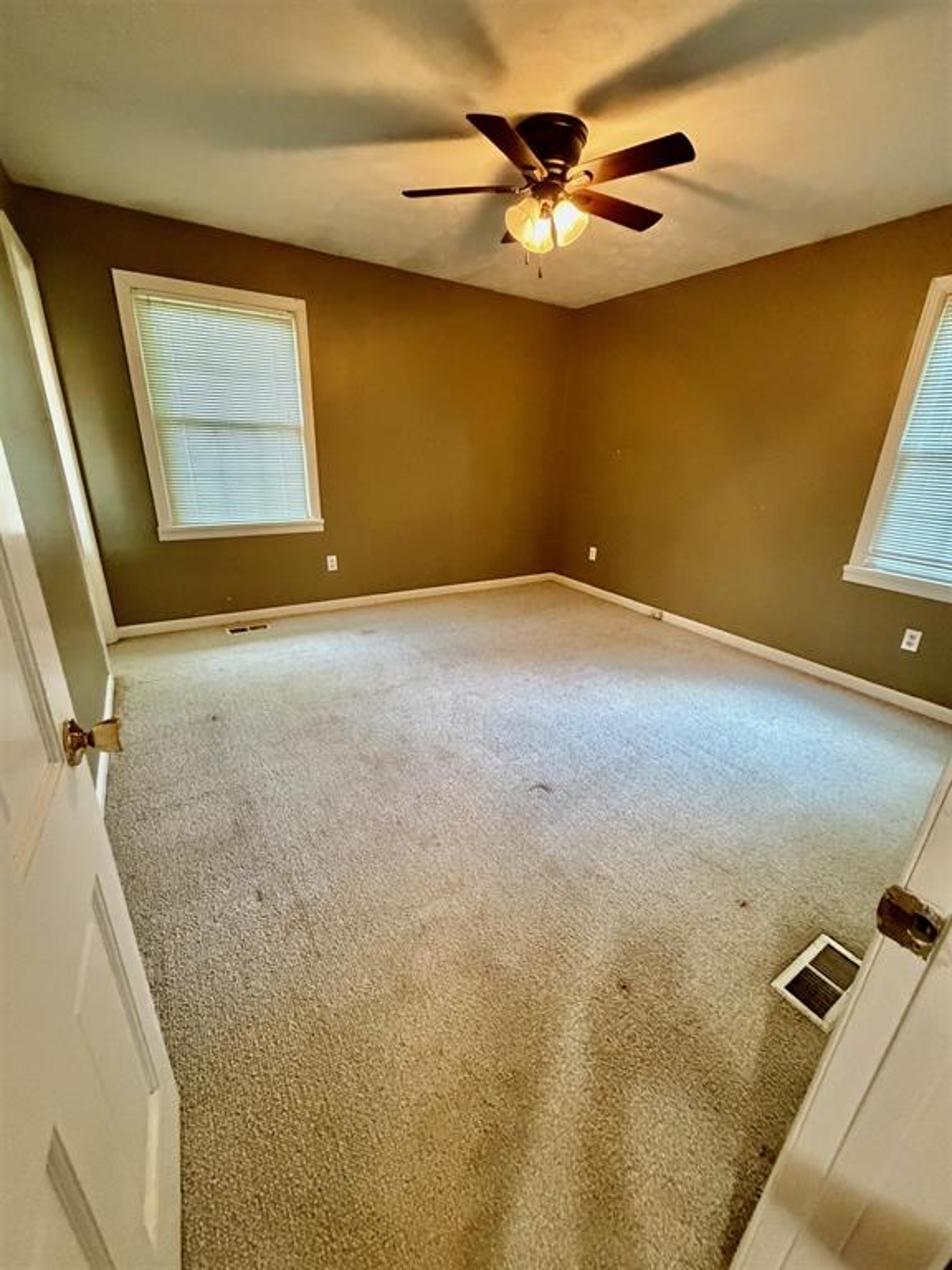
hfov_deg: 85.7
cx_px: 476
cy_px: 635
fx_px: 513
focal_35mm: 14
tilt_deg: -20.6
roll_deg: -2.4
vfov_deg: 102.1
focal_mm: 2.22
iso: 1000
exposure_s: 1/60
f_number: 2.2
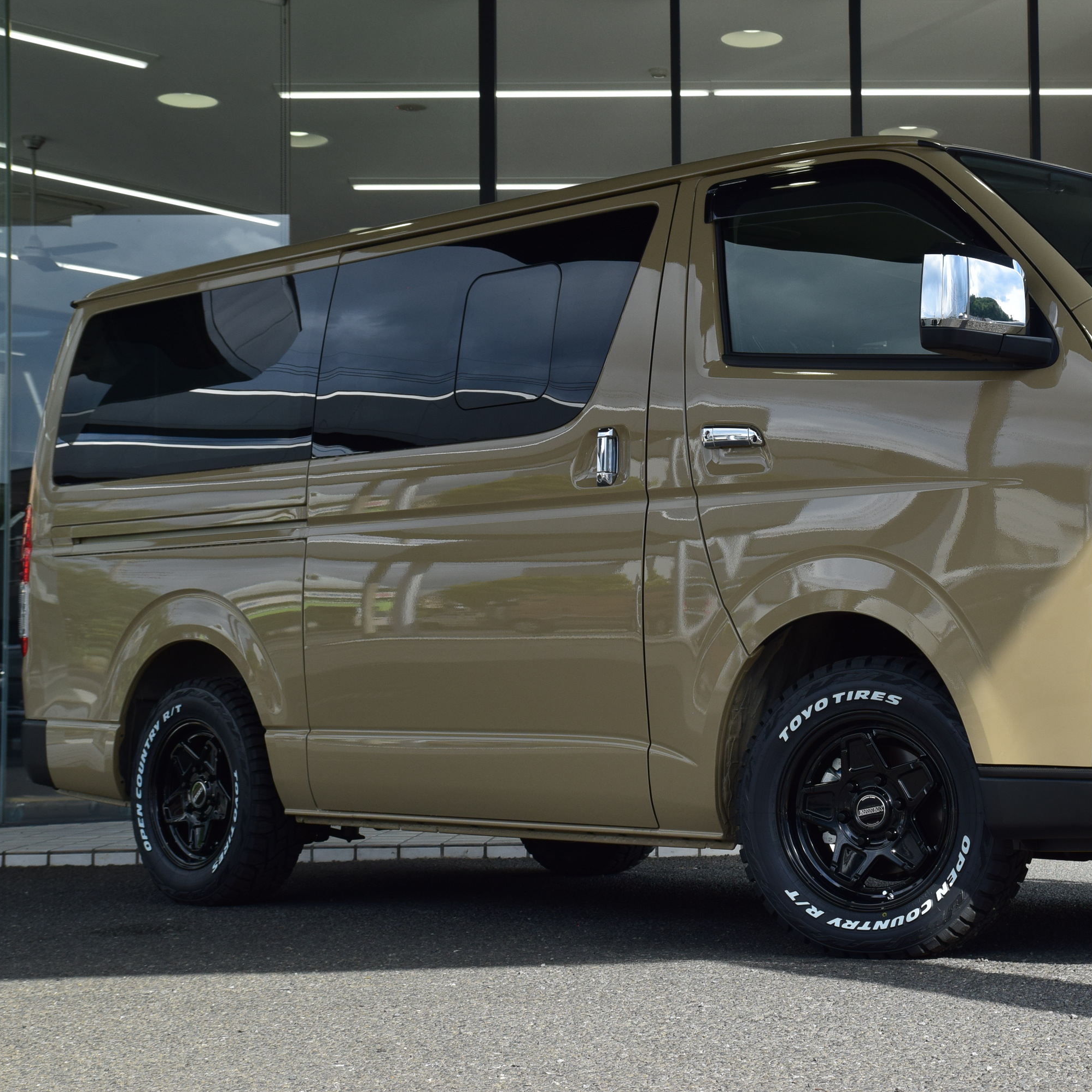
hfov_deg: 26.2
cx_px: 796
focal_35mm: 65
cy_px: 546
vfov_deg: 26.5
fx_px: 2320
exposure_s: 1/400
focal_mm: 34
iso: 400
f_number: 11
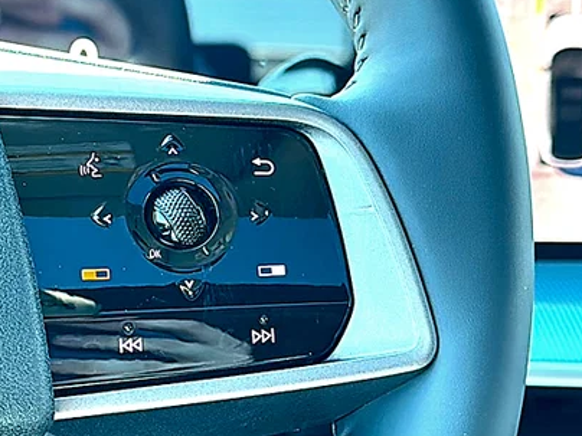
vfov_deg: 18.9
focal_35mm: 78
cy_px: 270
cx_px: 179
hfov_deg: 24.9
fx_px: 1311
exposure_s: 1/118
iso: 80
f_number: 1.78
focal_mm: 6.86
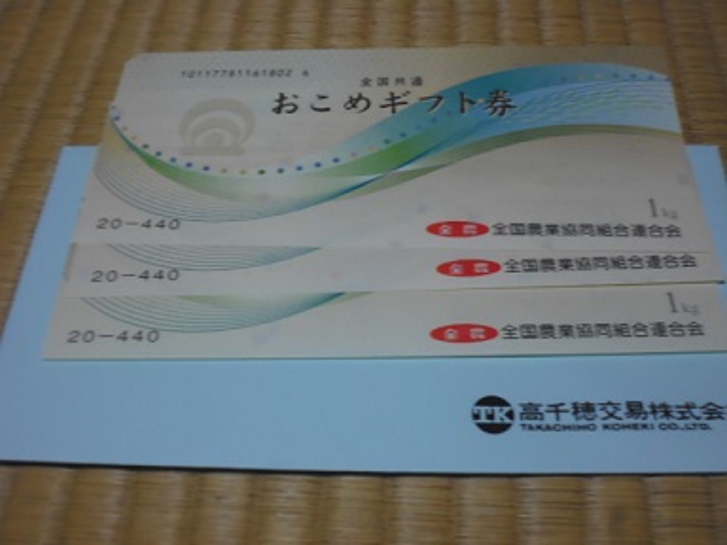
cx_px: 364
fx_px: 966
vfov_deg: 31.5
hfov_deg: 41.2
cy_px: 272
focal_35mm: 46
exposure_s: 1/40
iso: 400
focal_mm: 8.1
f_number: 3.8
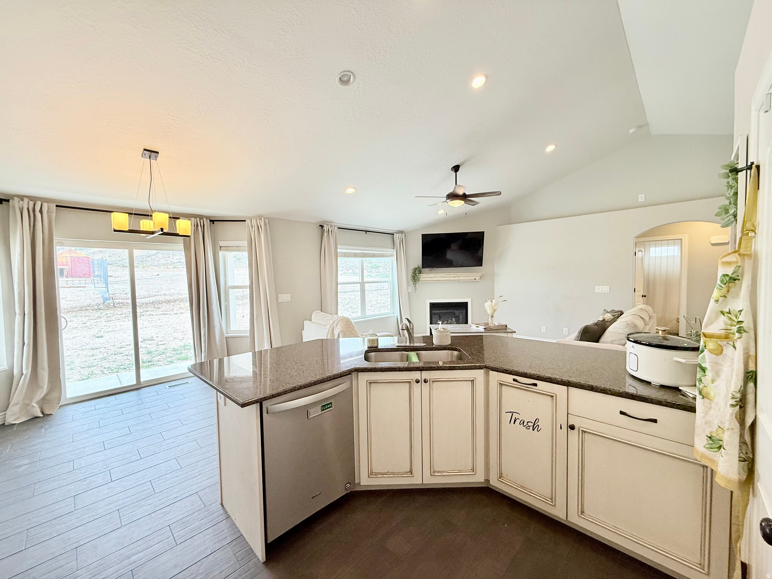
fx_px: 312
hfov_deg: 102.1
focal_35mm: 14
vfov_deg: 85.7
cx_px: 386
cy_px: 290
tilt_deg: -3.8
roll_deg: +0.8
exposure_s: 1/120
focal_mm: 2.22
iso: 125
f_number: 2.2
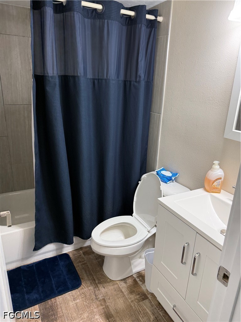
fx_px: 223
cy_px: 161
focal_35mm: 24
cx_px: 120
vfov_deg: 71.6
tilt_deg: -19.2
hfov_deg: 56.8
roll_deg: -2.6
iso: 125
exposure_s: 1/60
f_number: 1.78
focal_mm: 6.76
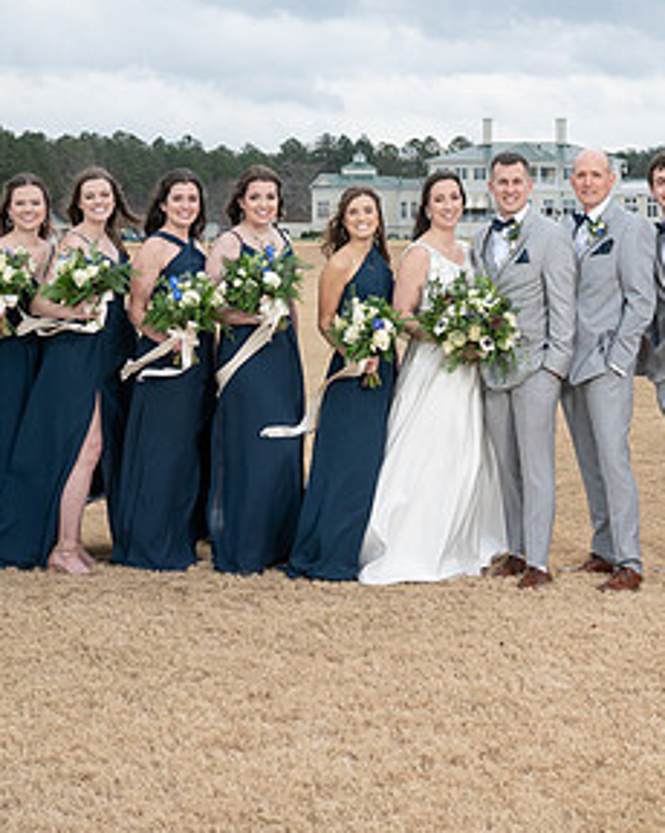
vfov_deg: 27.7
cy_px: 259
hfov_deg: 22.3
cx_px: 479
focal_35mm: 68
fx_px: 1675
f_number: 5.6
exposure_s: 1/250
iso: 320
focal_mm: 34
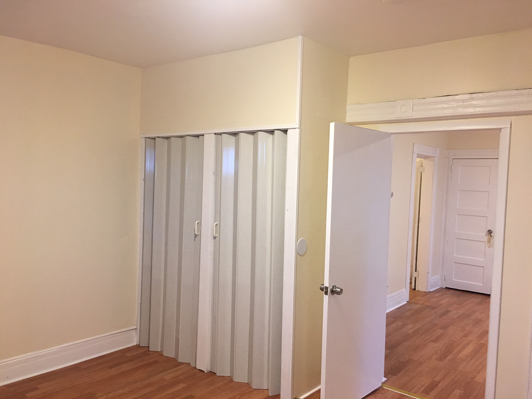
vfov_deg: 48.2
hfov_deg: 61.7
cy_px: 200
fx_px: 446
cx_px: 266
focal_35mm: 29
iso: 50
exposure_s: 1/15
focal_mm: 4.15
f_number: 2.2
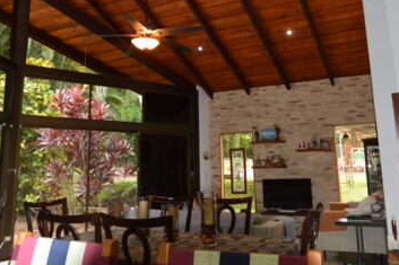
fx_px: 377
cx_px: 202
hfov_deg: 55.8
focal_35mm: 34
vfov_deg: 38.4
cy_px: 87
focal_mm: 10
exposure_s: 1/60
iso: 720
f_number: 3.5
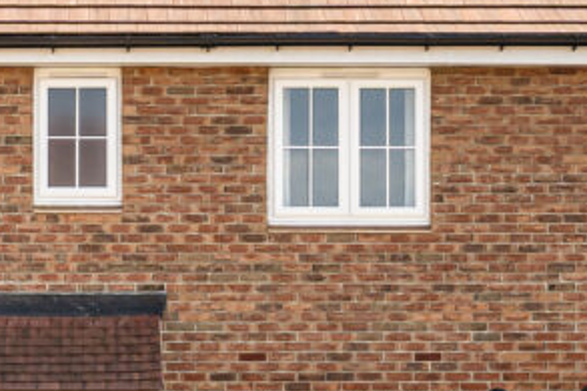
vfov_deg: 11.5
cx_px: 134
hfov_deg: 17.1
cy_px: 191
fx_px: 1939
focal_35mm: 119
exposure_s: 1/800
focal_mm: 23
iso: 400
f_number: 8
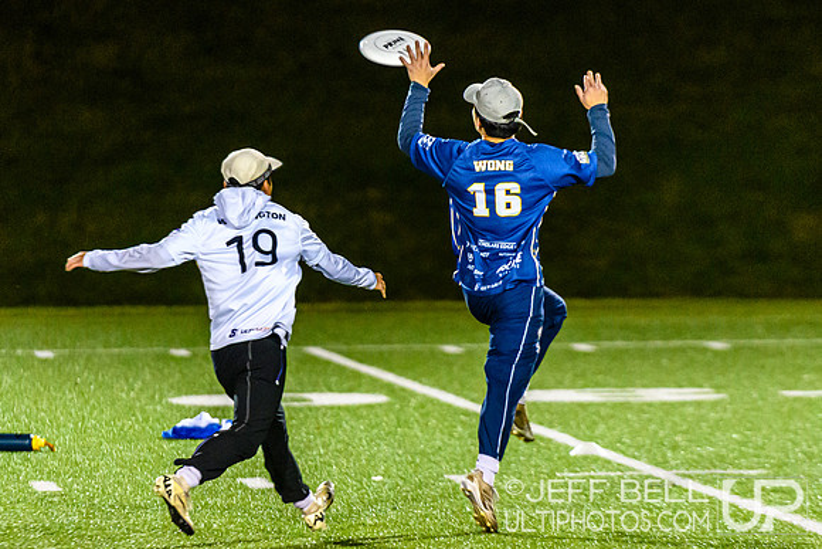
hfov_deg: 5.2
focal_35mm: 397
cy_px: 227
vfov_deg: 3.5
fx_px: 9068
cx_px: 397
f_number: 3.2
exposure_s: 1/800
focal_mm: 200
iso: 4000
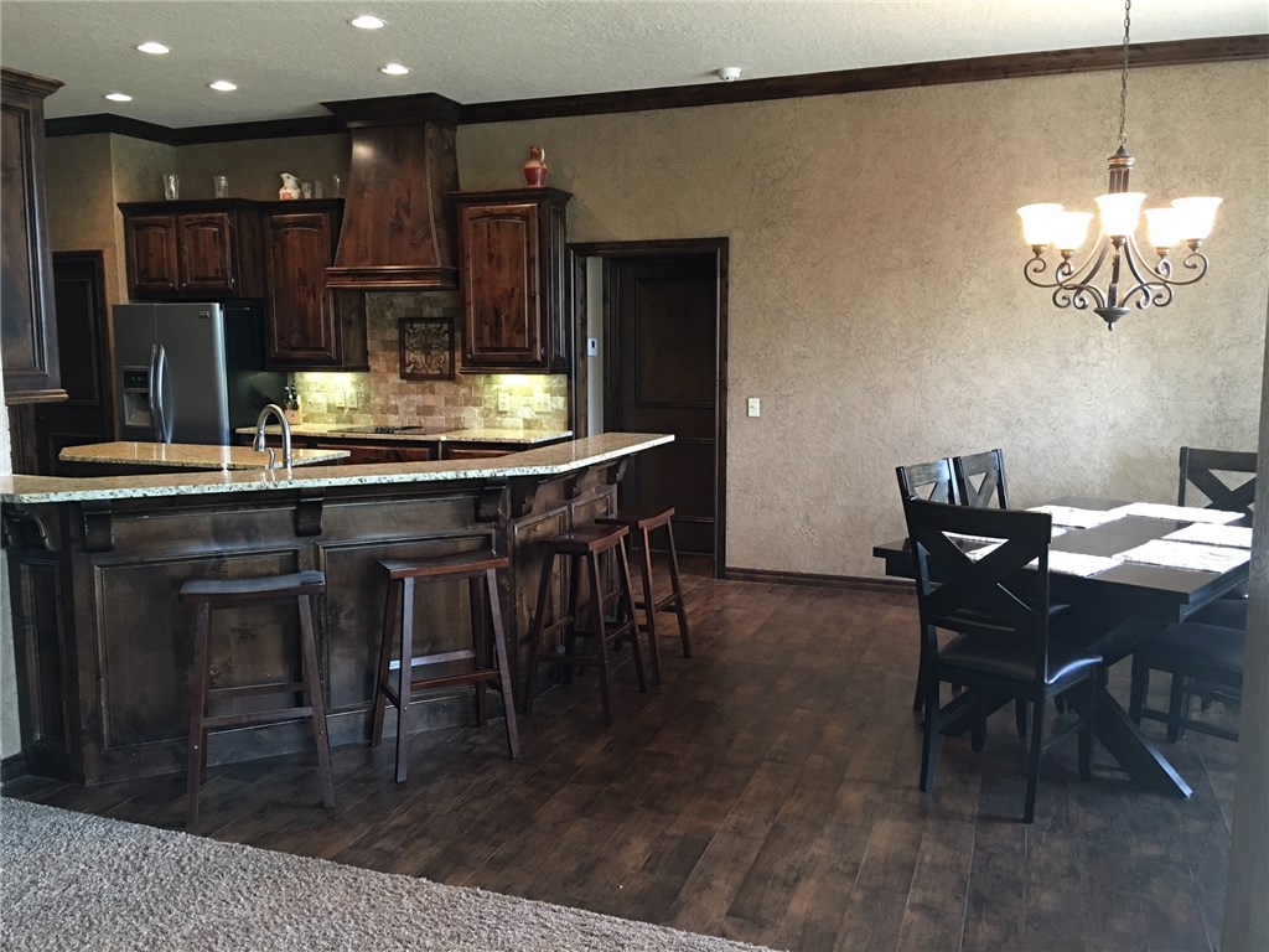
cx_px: 634
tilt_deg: -6.2
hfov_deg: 61.7
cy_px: 476
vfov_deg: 48.2
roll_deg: -0.4
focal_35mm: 29
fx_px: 1063
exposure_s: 1/10
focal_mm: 4.15
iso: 80
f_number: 2.2
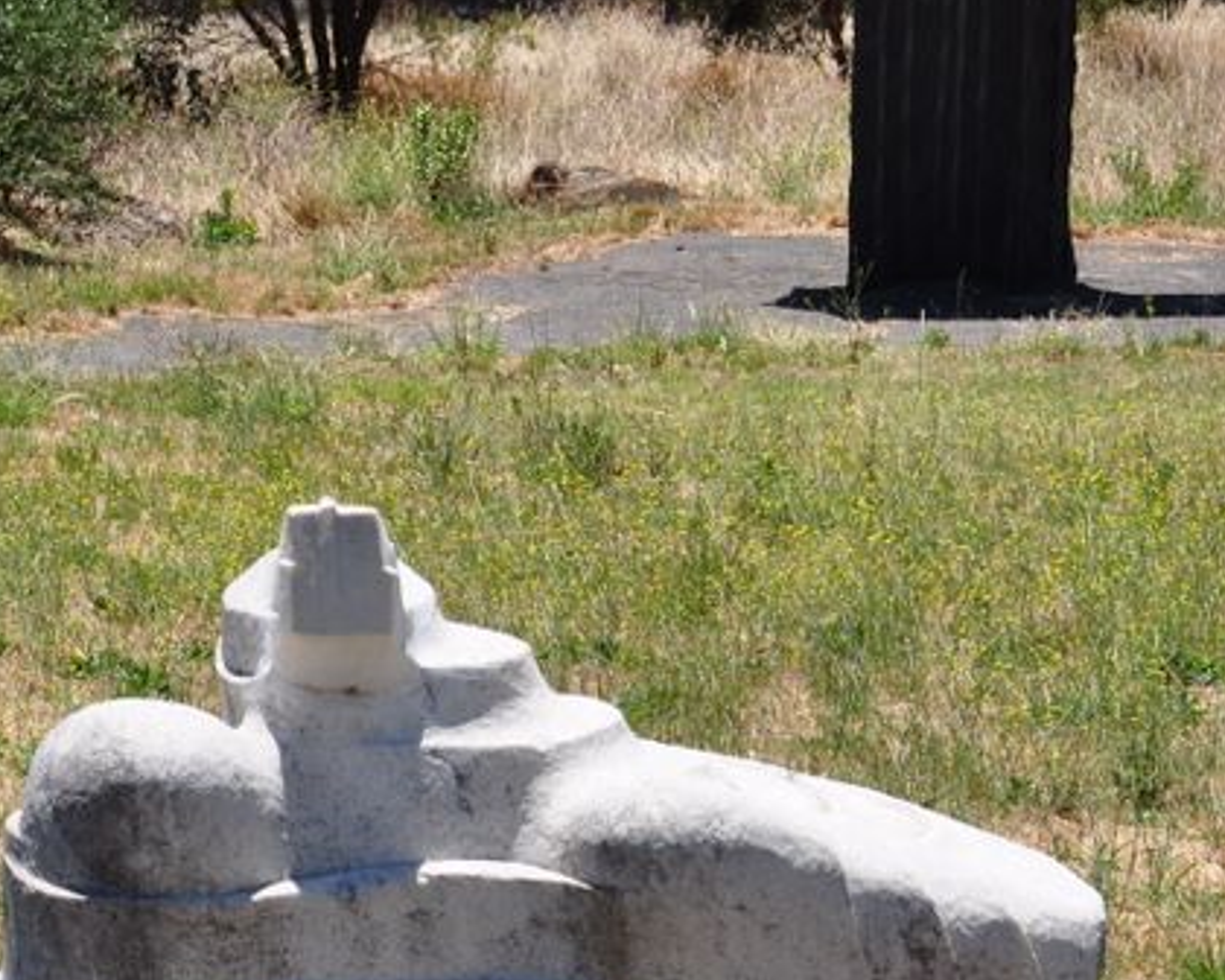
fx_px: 13057
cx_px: 350
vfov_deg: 4.3
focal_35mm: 360
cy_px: 974
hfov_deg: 5.4
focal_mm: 105
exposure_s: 1/400
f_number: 11
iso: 200
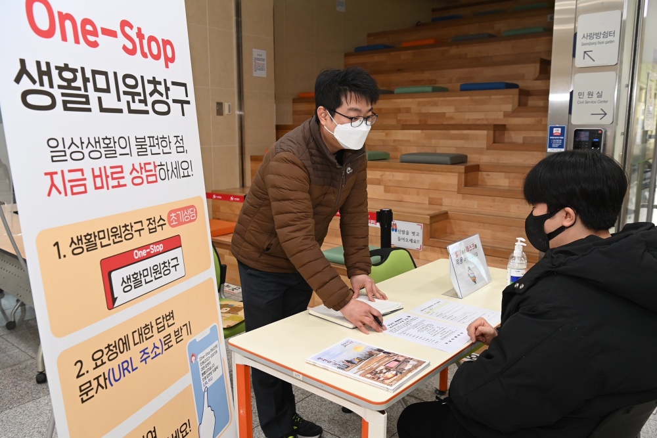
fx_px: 548
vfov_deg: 43.6
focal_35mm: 30
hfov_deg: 61.9
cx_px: 328
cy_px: 219
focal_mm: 30
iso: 800
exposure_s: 1/60
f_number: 5.6
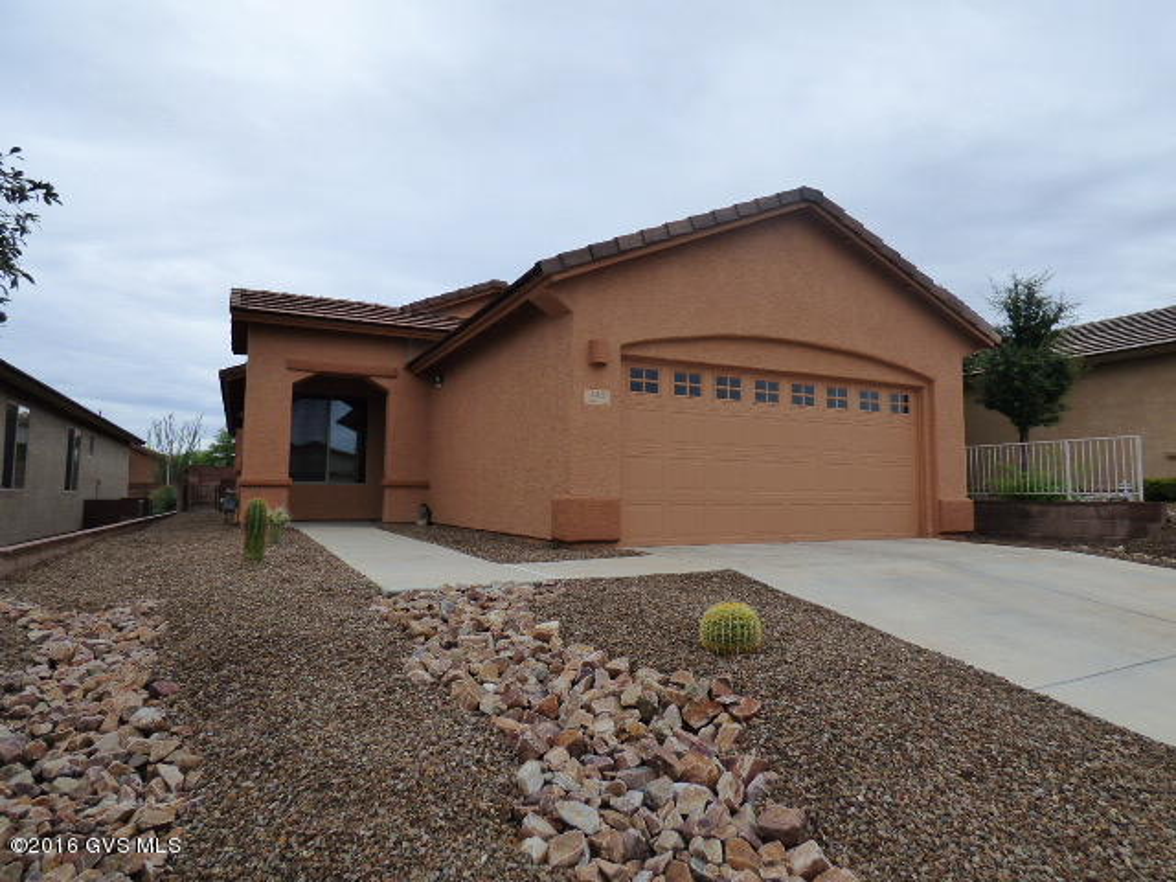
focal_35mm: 20
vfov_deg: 66.0
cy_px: 441
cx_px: 588
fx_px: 679
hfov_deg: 81.7
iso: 200
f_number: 3.2
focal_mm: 3.58
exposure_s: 1/640
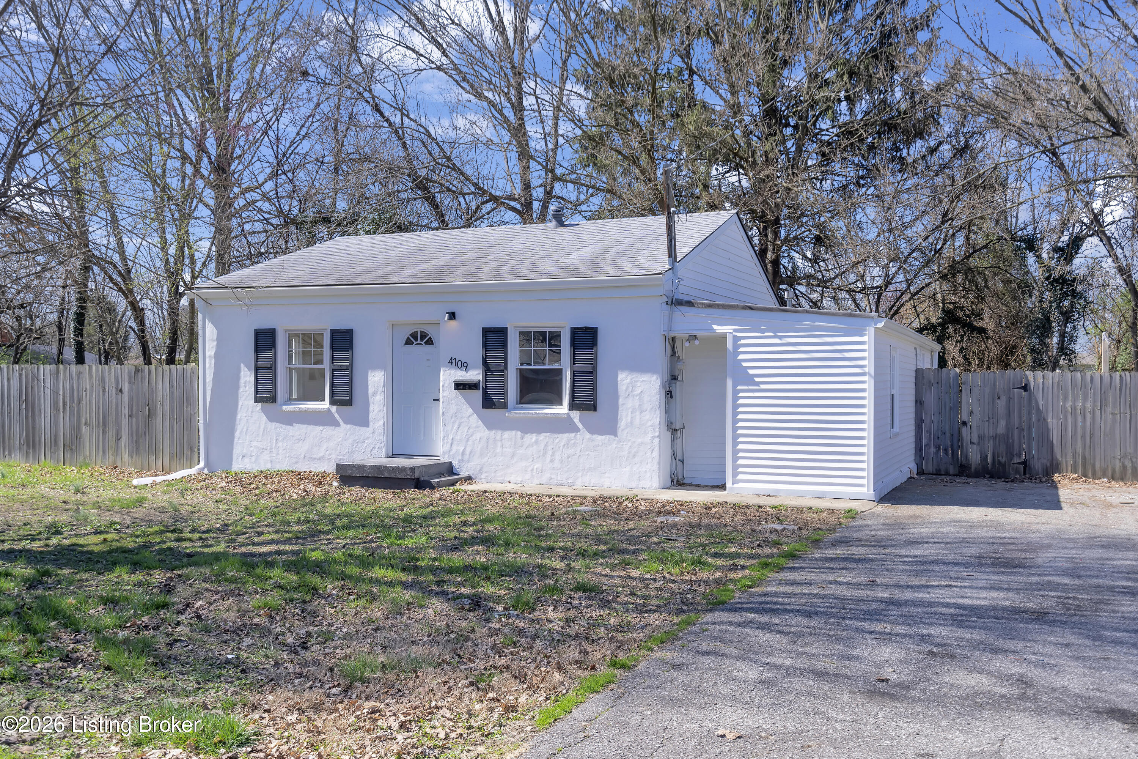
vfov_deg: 37.9
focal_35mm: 35
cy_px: 380
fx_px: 1106
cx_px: 569
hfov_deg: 54.4
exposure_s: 1/500
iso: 160
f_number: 4
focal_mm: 35
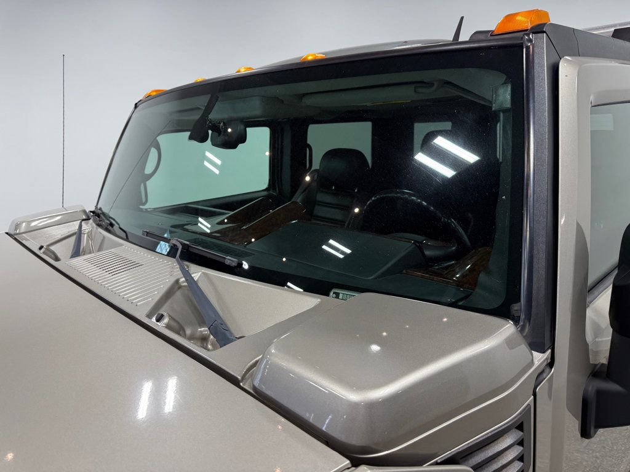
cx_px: 315
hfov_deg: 71.6
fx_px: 437
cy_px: 236
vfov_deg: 56.8
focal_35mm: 24
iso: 50
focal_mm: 6.76
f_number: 1.78
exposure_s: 1/142
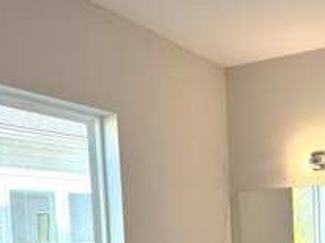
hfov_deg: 33.4
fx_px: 525
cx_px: 259
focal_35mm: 56
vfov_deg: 24.5
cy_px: 258
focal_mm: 6.76
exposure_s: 1/180
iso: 80
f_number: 1.78
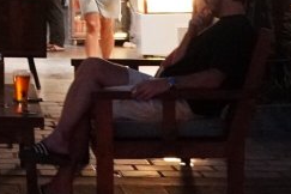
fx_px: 1419
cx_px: -247
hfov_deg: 10.9
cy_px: -190
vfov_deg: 7.5
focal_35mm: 176
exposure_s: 1/15
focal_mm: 22.2
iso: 6400
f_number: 6.3
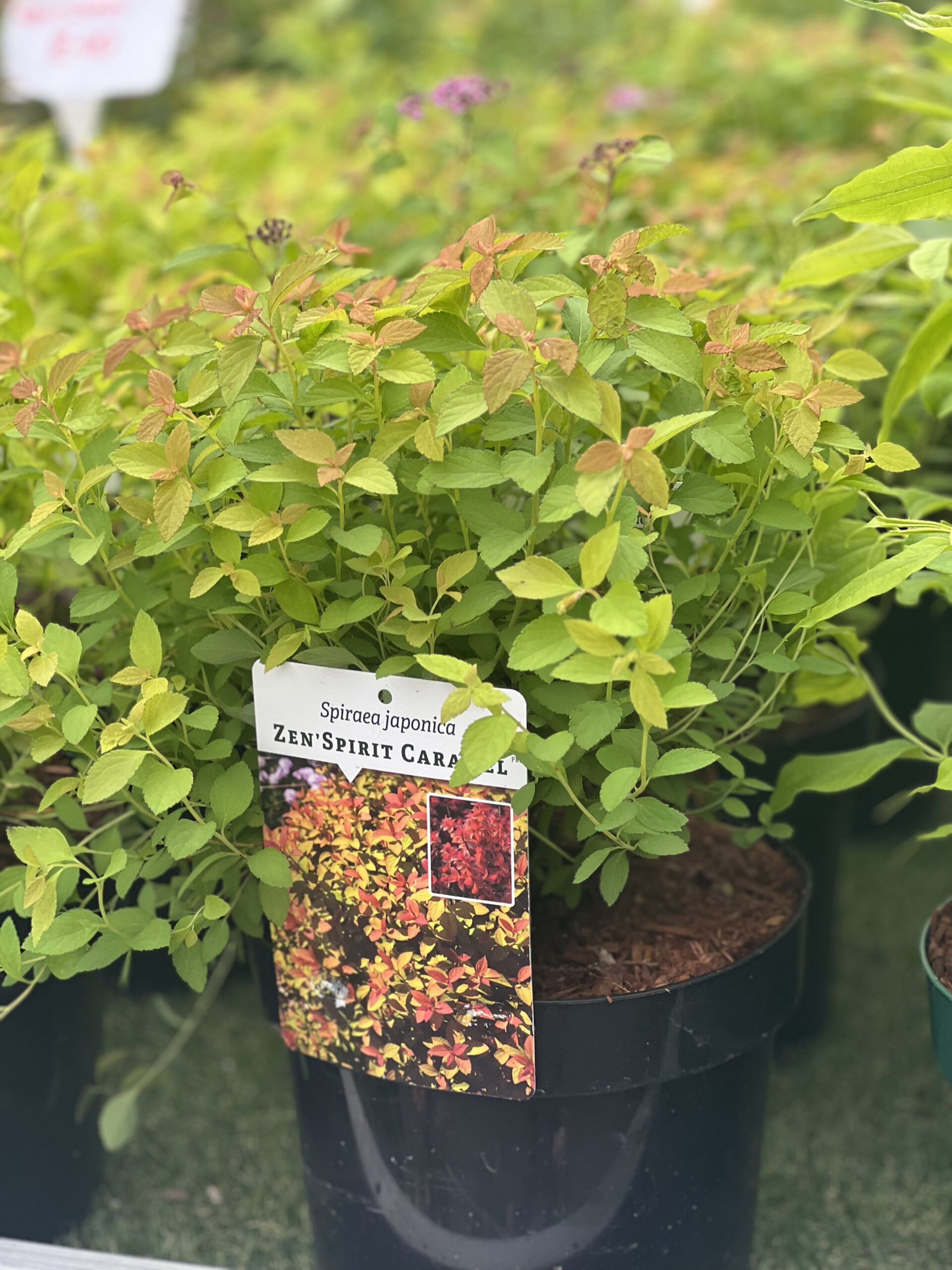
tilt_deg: -17.1
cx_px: 476
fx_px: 2824
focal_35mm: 77
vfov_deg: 25.3
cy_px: 635
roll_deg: +0.8
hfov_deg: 19.1
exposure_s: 1/121
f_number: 2.8
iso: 40
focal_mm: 9
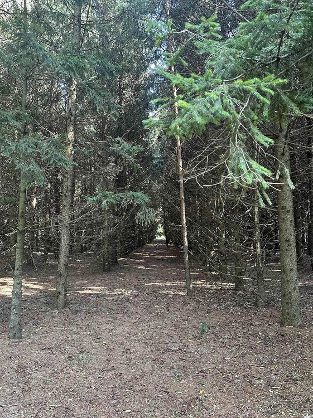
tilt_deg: +4.3
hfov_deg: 54.9
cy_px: 214
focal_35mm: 25
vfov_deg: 69.4
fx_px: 302
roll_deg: -0.6
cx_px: 159
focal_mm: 6.86
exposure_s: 1/60
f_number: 1.78
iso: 320
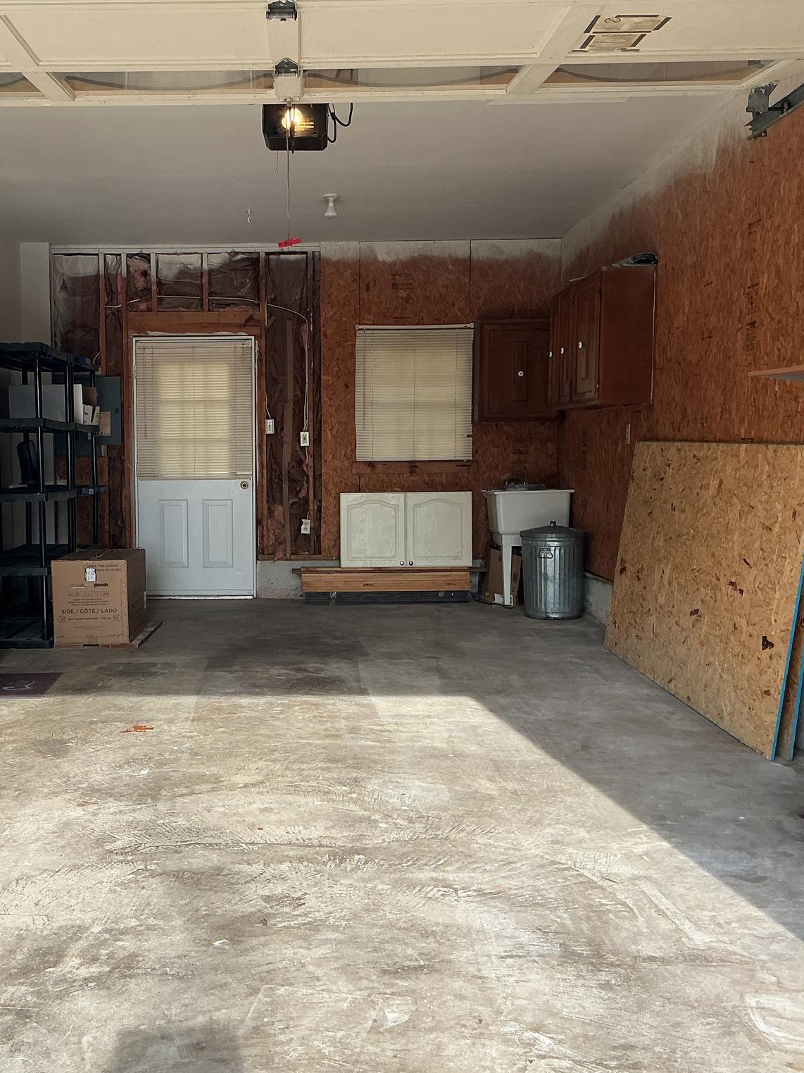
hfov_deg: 36.4
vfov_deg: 47.9
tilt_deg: -2.8
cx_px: 264
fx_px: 1208
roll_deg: +0.2
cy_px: 538
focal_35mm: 39
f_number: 1.8
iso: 25
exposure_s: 1/320
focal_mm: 3
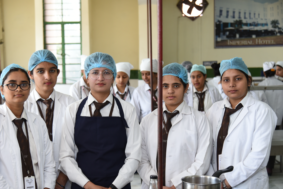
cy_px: 109
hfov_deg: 33.4
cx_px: 123
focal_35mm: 60
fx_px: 472
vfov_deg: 22.6
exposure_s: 1/125
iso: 800
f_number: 4
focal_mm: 52
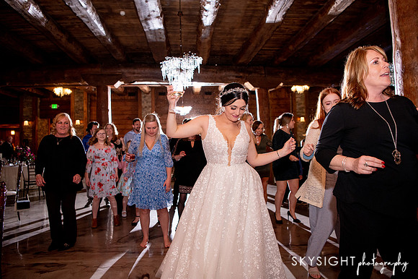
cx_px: 203
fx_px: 293
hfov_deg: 71.0
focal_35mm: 25
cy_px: 139
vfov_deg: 50.8
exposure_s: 1/160
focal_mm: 24
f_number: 2.8
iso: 2500
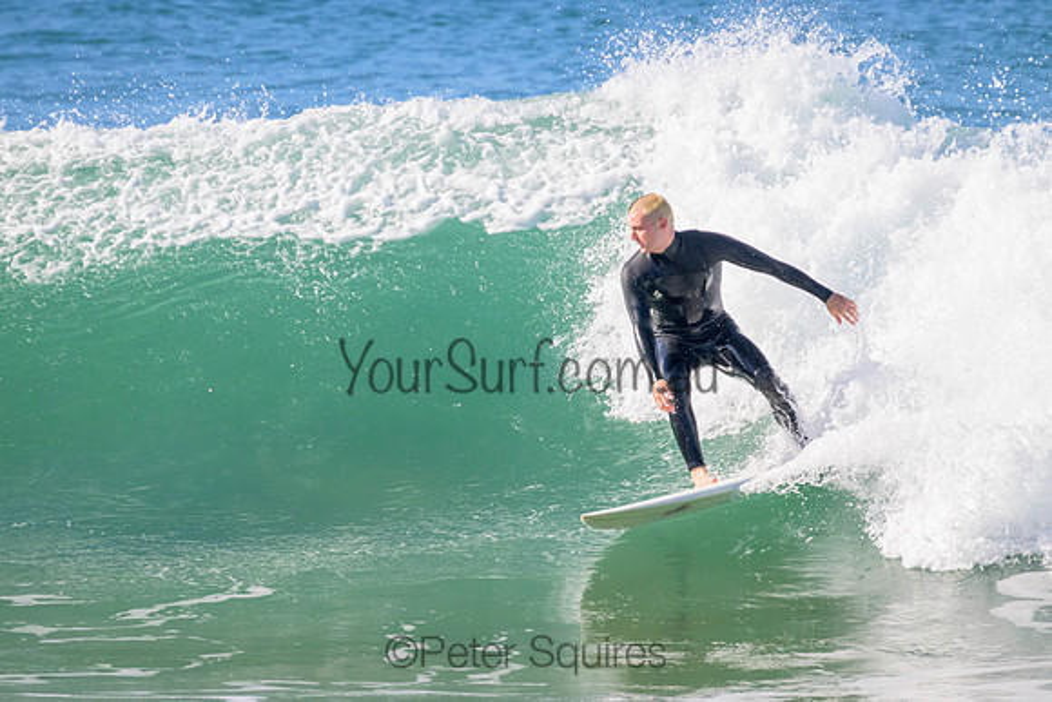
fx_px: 25203
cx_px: 567
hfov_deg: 2.4
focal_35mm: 862
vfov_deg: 1.6
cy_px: 366
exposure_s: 1/2000
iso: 1400
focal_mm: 800
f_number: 11
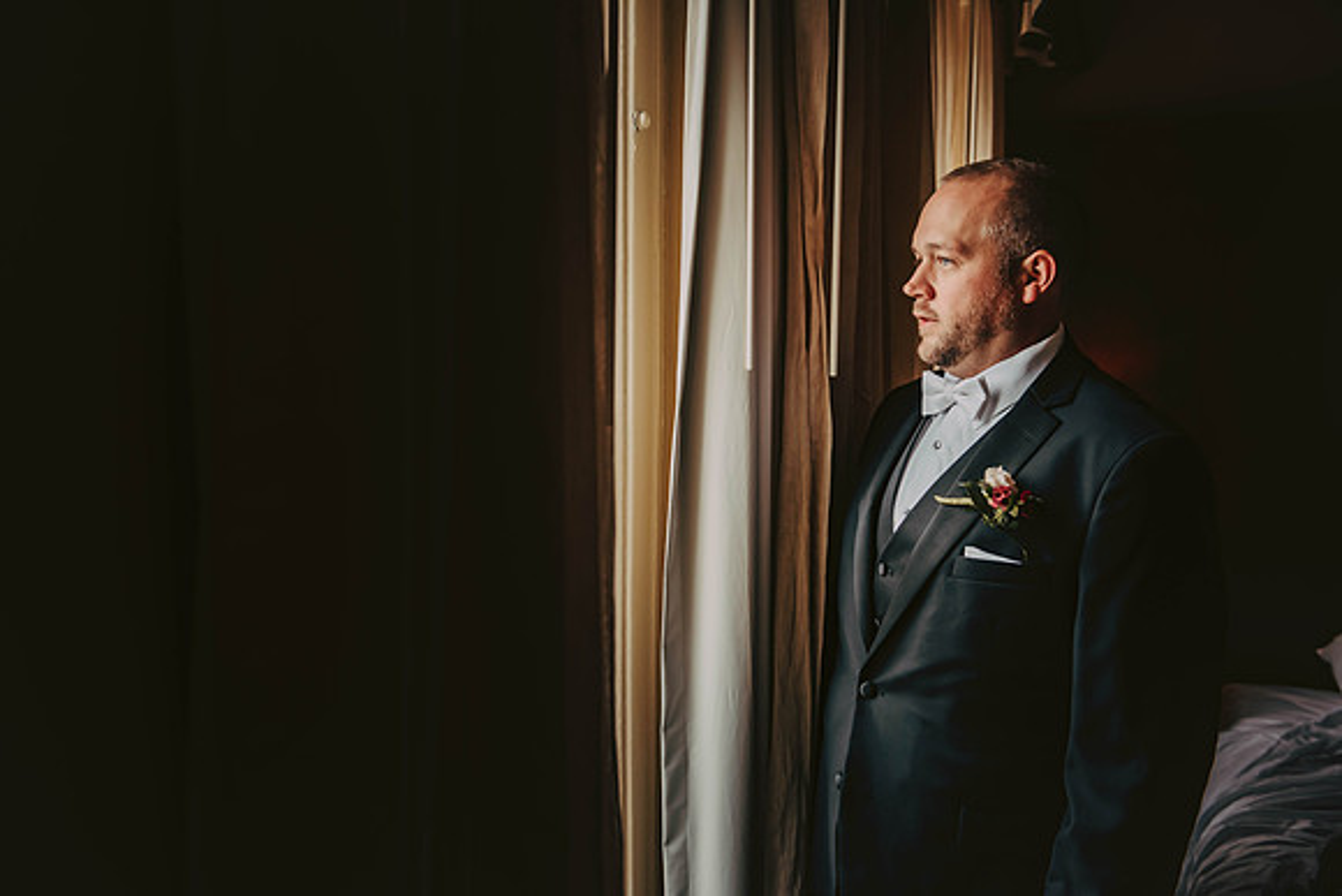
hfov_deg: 48.4
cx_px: 671
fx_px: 1491
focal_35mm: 40
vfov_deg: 33.4
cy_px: 448
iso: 800
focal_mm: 40
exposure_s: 1/250
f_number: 3.5
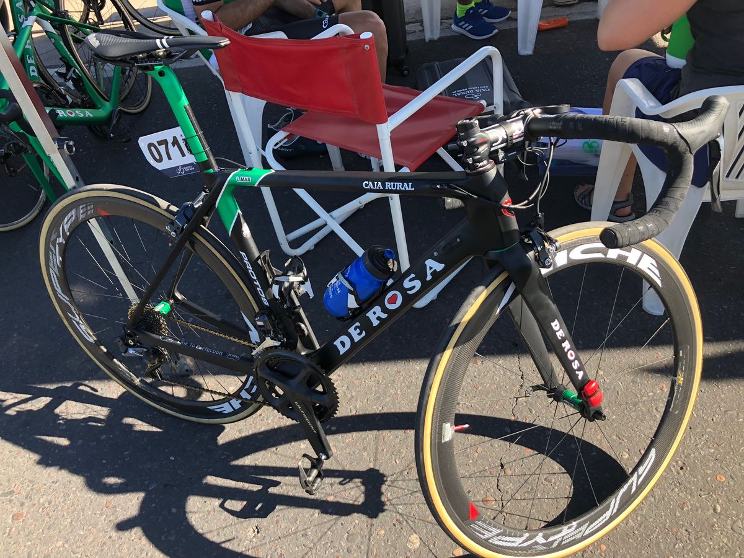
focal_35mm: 28
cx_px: 372
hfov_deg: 63.4
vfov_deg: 49.7
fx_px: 602
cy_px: 279
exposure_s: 1/269
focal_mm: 3.99
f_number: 1.8
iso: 20
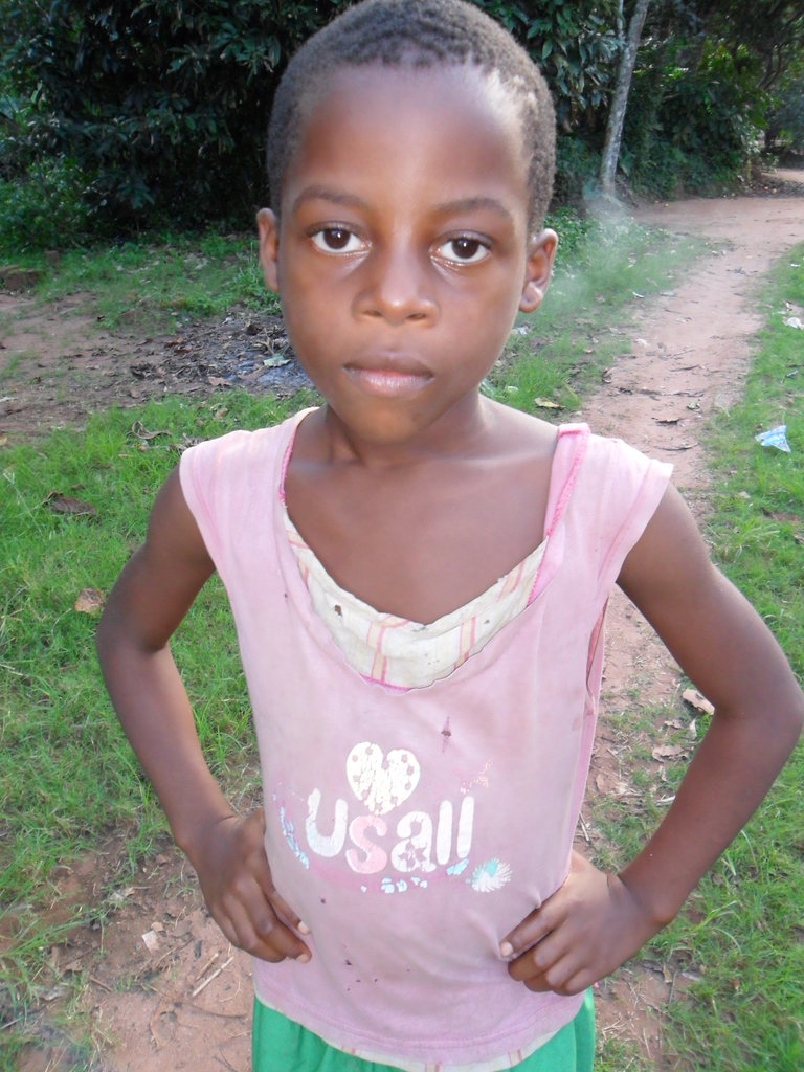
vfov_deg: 65.3
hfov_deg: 51.4
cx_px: 402
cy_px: 536
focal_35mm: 27
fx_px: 836
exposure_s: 1/45
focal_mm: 4.9
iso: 200
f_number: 3.5
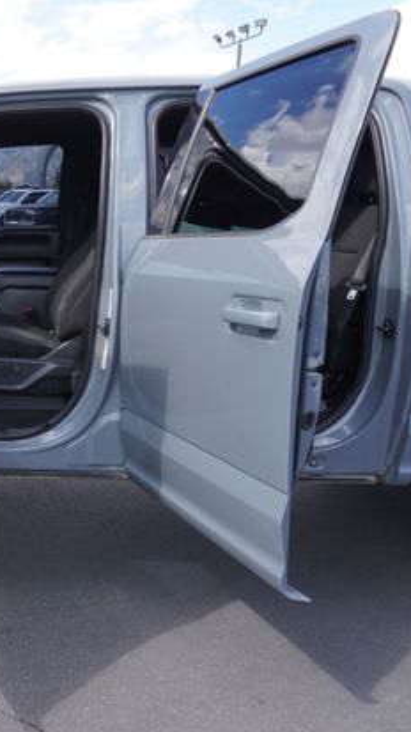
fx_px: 756
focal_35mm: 39
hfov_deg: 27.5
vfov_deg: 51.6
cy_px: 363
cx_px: -53
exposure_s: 1/125
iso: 100
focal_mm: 16
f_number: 5.6
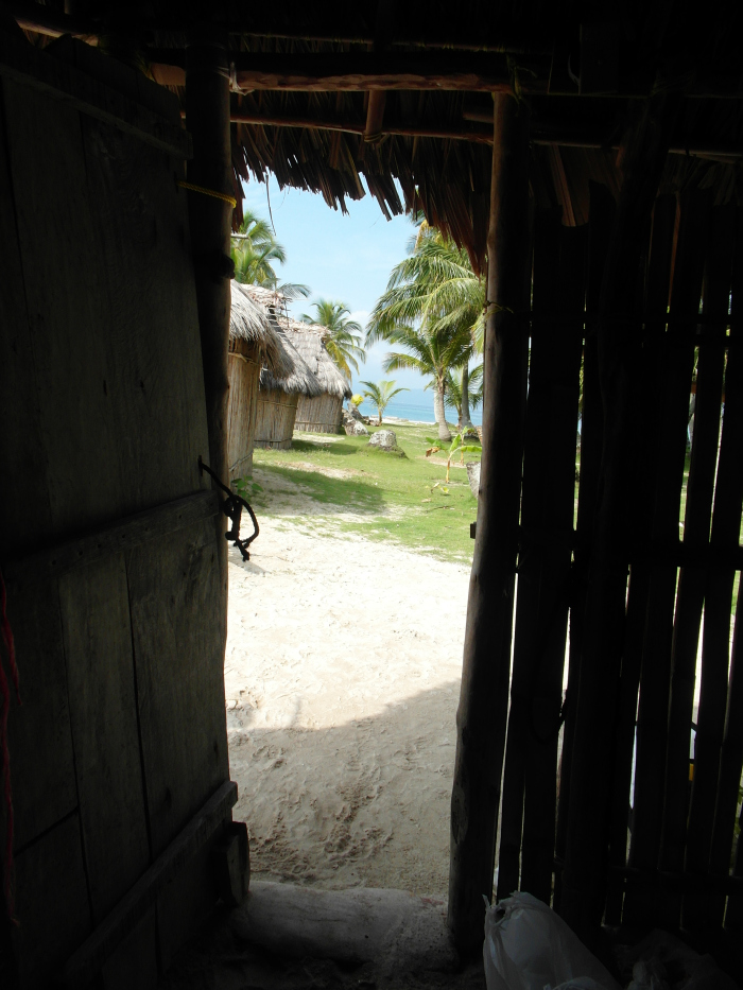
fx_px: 658
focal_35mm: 23
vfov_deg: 73.9
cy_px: 495
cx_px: 372
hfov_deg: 58.9
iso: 100
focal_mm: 4.1
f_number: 4
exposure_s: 1/500
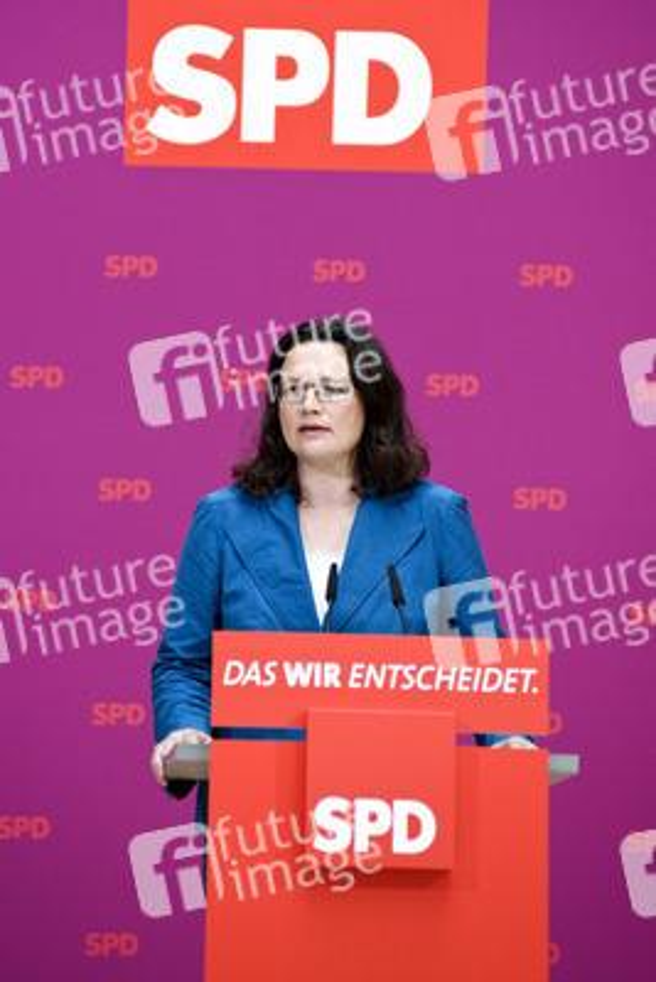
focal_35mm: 170
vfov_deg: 12.1
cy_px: 491
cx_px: 328
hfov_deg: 8.1
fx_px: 4642
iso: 1600
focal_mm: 170
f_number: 4.5
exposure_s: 1/800
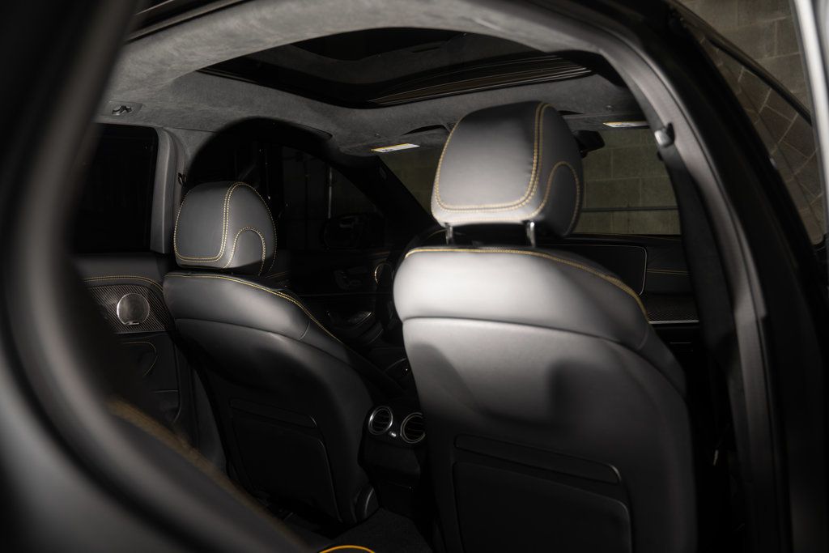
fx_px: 714
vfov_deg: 42.3
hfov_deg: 60.3
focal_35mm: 31
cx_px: 414
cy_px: 276
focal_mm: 31
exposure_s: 1/50
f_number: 3.2
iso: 200
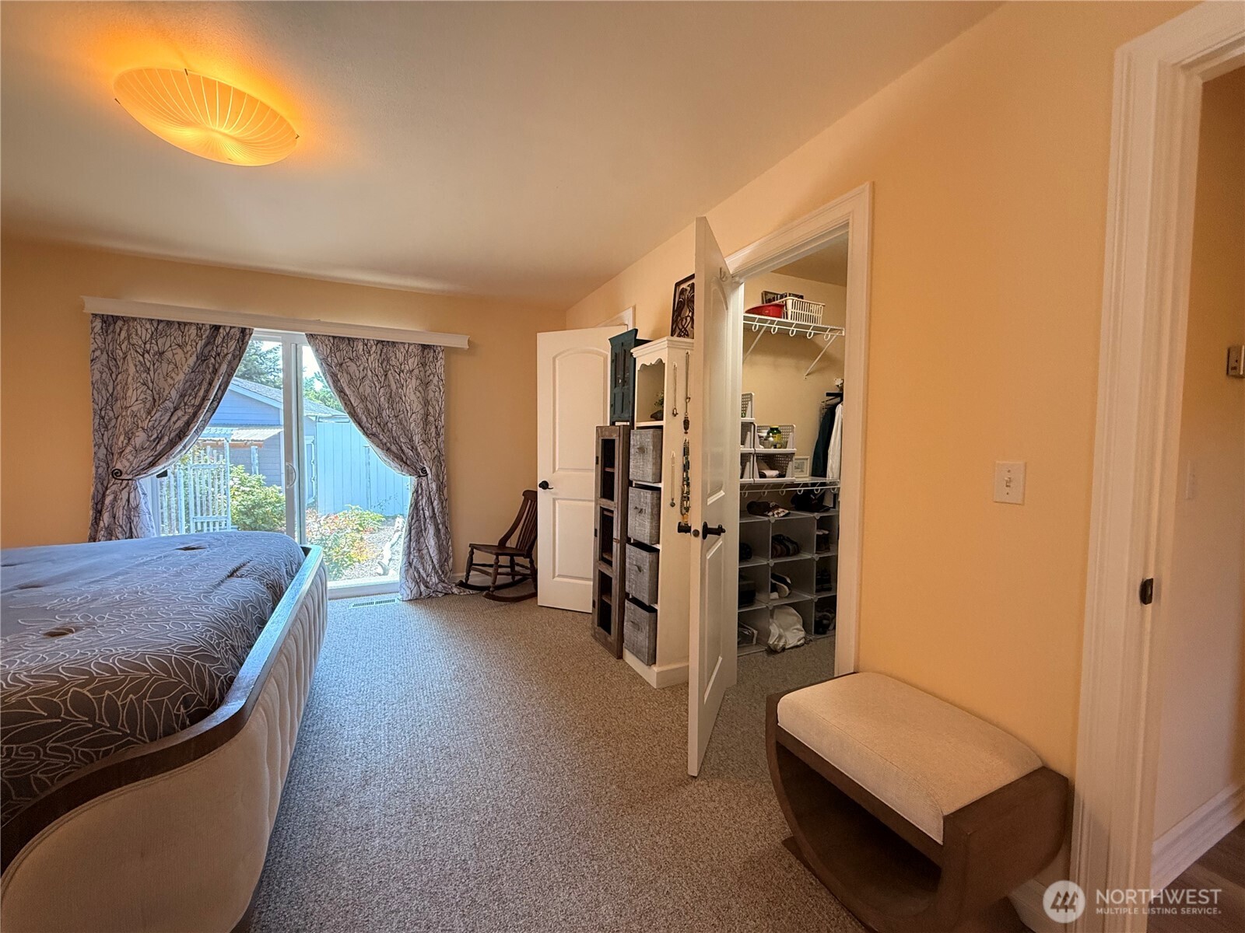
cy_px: 466
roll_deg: -0.1
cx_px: 622
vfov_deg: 85.7
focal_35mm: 14
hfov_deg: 102.1
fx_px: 504
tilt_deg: -2.2
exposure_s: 1/120
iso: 320
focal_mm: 2.22
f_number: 2.2
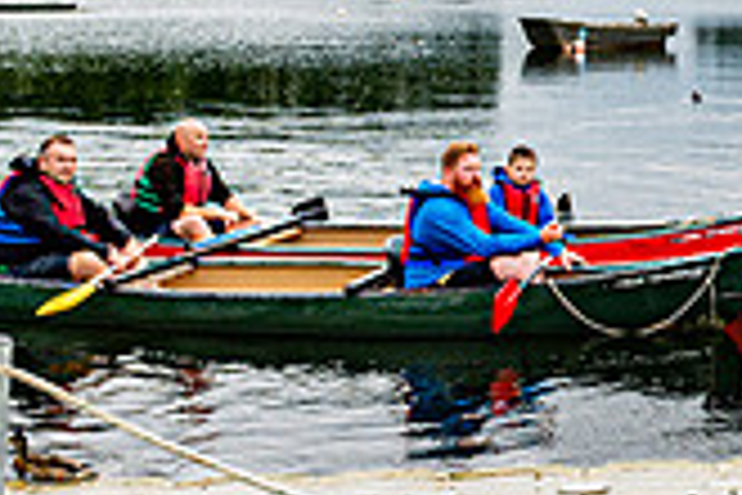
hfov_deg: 22.0
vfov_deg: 15.9
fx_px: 1752
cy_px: 68
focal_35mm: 85
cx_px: 904
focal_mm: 24
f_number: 5
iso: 450
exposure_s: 1/1600
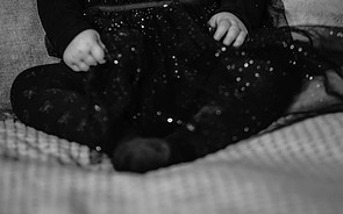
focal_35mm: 132
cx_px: 173
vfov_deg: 9.8
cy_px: -16
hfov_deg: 15.8
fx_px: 1233
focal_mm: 85
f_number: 1.8
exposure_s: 1/160
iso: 250
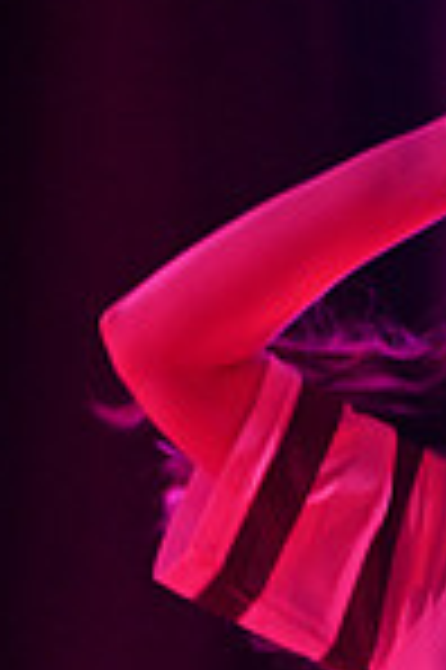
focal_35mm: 495
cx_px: 842
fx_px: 9219
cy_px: 1165
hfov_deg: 2.8
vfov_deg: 4.1
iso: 110
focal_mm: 85
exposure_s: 1/320
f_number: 1.2
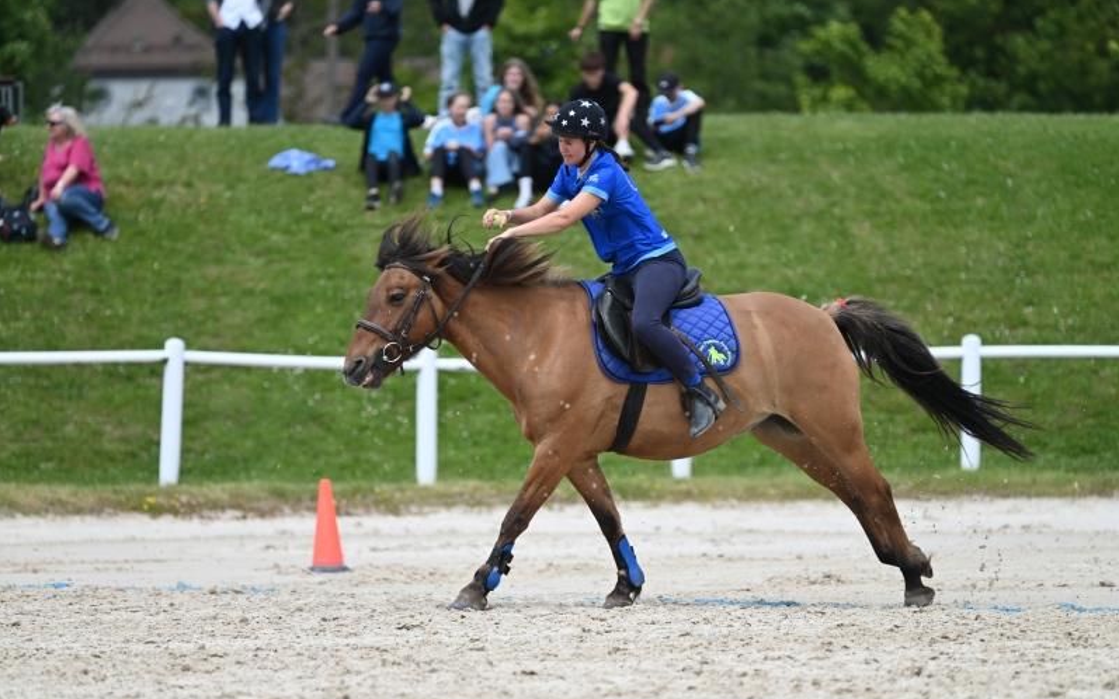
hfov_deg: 6.6
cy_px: 369
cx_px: 560
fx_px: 9667
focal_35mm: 317
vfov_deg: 4.1
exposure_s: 1/1250
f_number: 5.3
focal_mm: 310
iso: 280
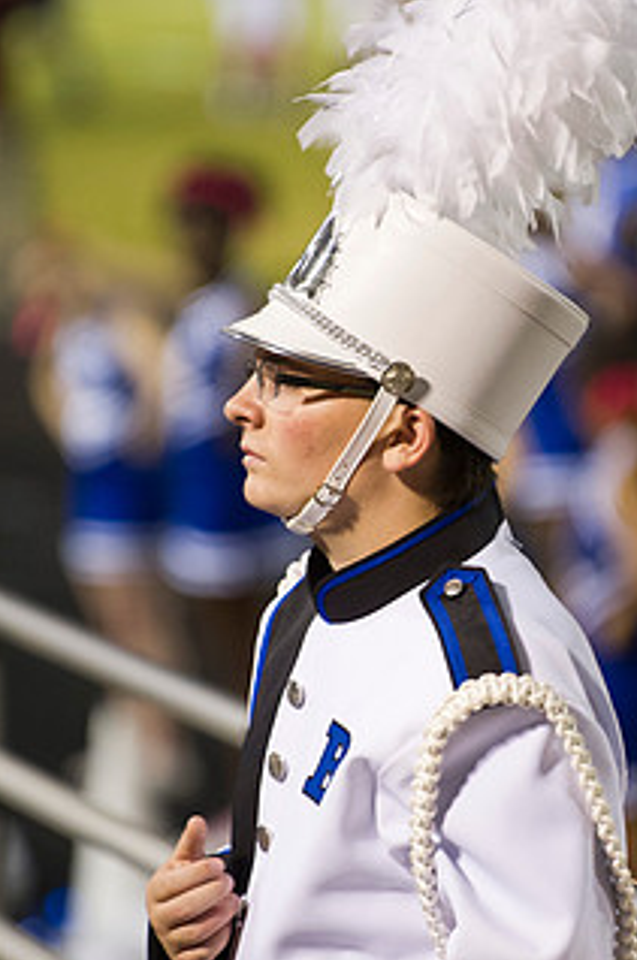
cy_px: 528
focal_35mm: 396
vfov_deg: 5.2
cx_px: 439
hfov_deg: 3.5
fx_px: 10544
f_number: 4
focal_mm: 280
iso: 4000
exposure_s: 1/125
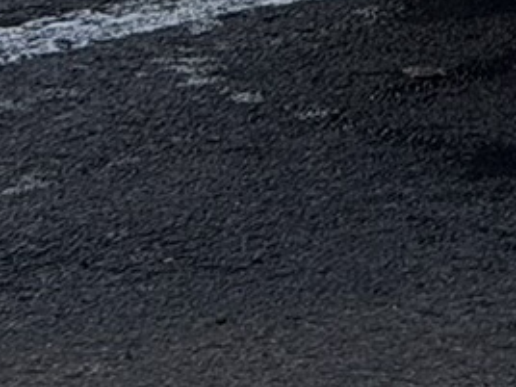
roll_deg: -0.8
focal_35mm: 367
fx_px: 5471
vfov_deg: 3.9
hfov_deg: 4.9
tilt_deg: -3.8
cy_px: -1007
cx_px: 1941
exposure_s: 1/2494
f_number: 1.78
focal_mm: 6.76
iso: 64
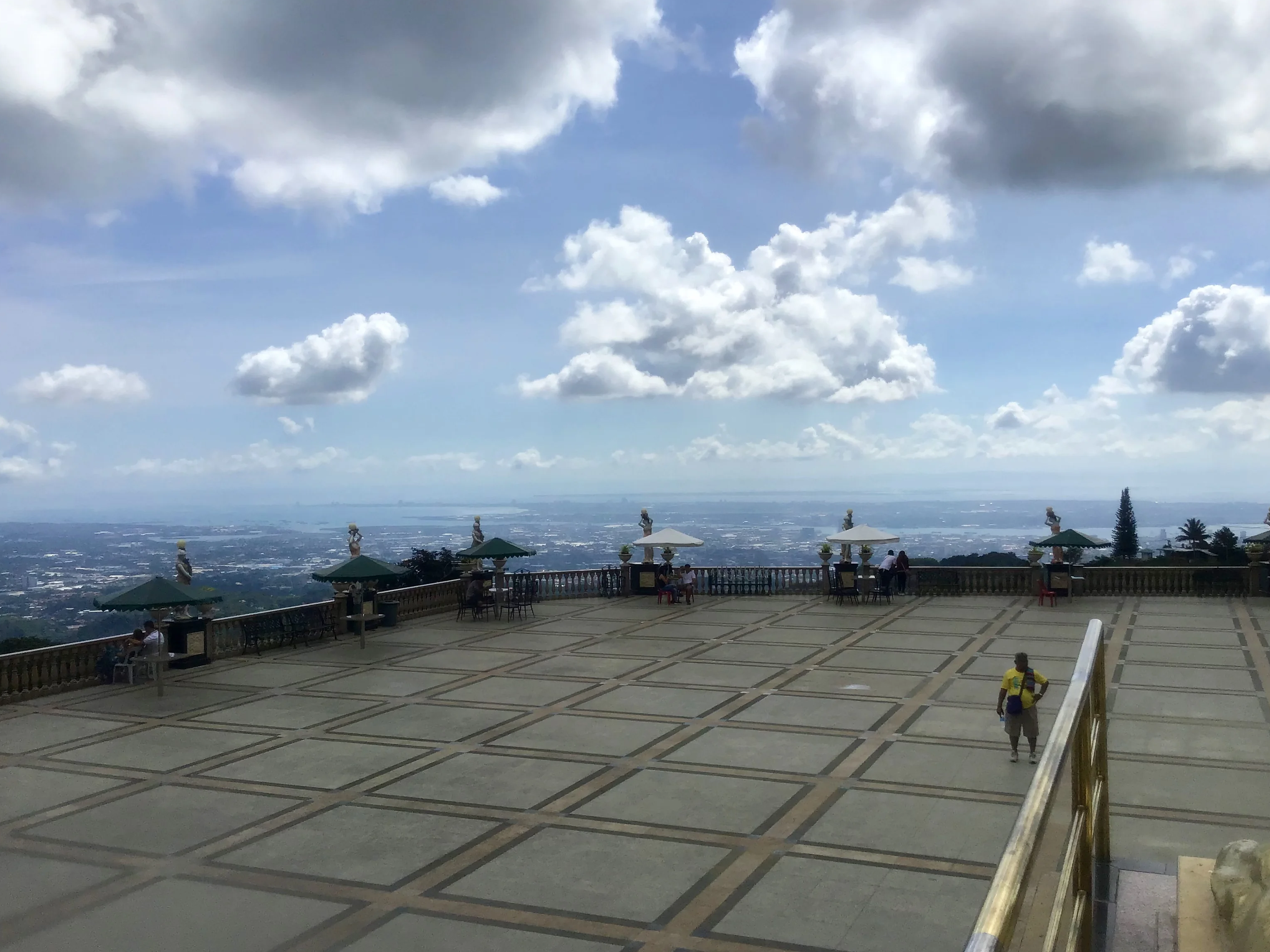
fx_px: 1211
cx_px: 644
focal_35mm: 33
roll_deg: -0.2
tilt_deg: -2.4
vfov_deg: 42.9
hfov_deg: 55.3
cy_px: 505
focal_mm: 3.3
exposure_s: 1/2915
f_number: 2.4
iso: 25
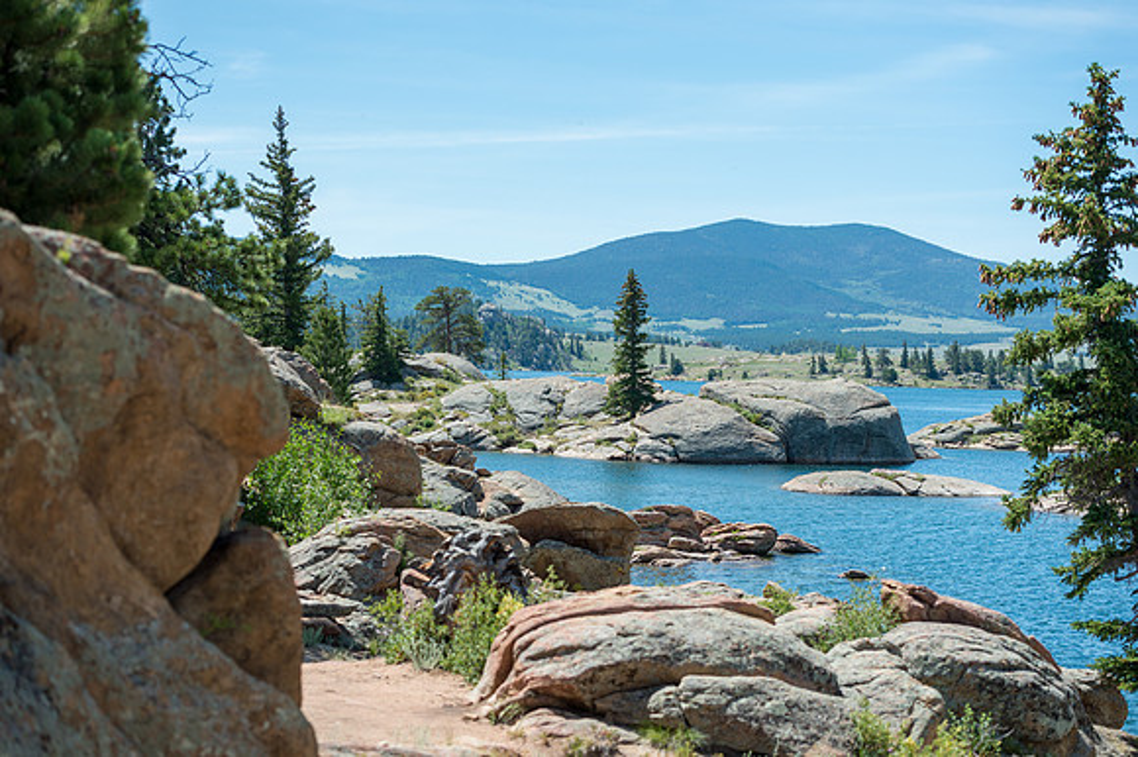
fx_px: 2211
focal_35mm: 70
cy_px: 378
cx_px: 569
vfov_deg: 19.4
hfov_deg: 28.9
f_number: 8
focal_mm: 70
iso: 250
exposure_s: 1/1600
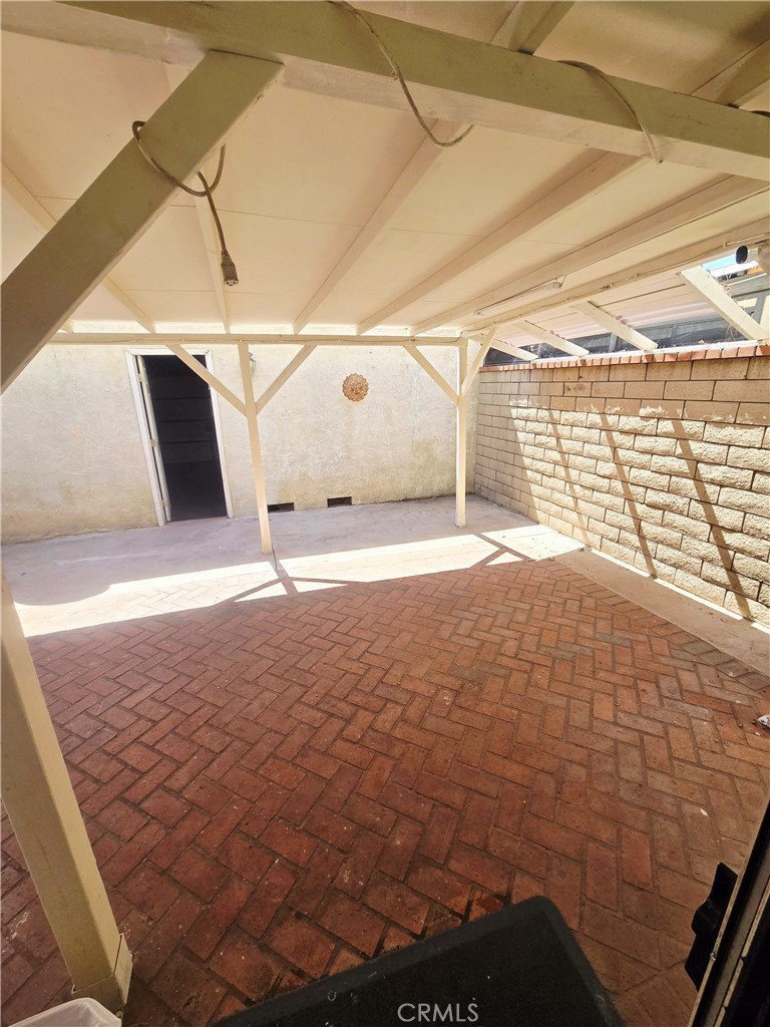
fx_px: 386
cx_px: 385
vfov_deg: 106.2
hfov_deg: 89.9
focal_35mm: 13
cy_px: 514
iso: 50
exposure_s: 1/476
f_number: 2.2
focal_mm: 2.2
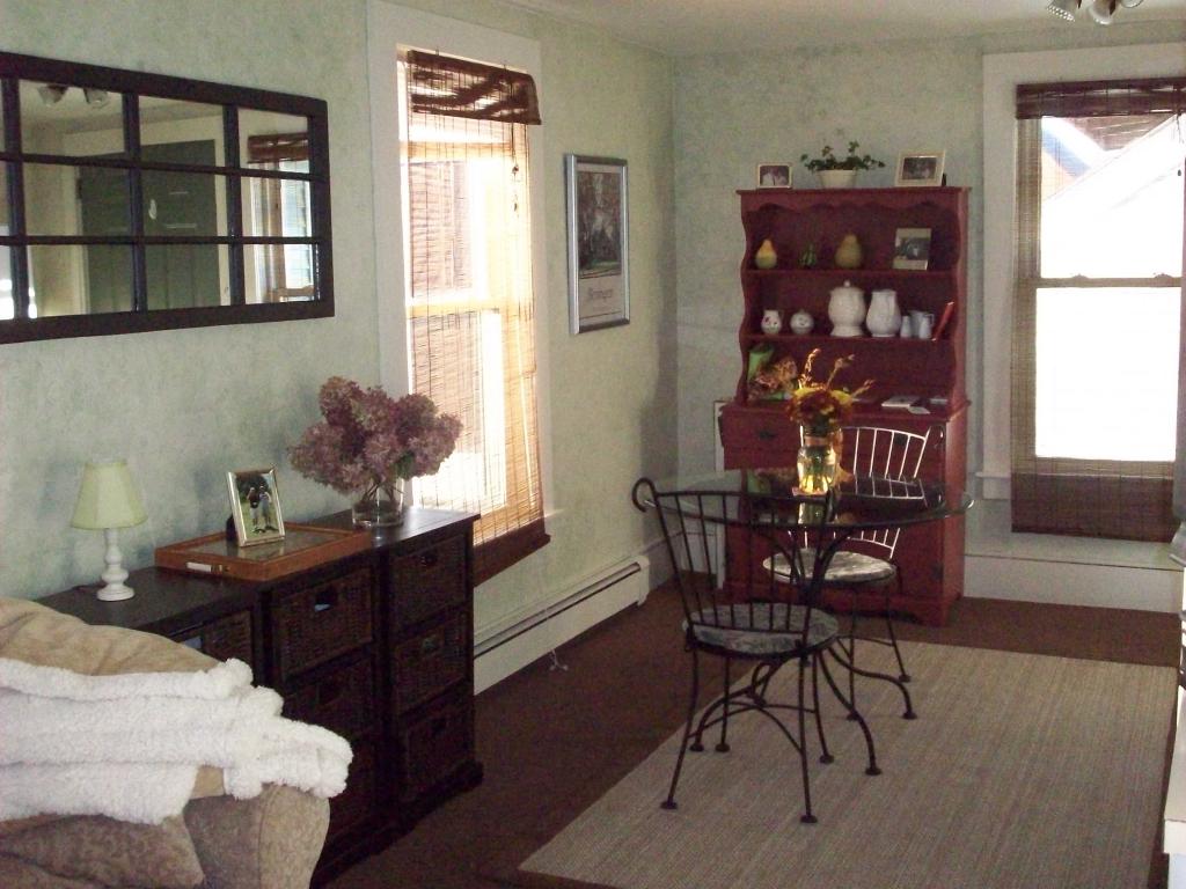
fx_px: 1268
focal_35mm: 37
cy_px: 444
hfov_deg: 50.1
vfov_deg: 38.7
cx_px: 593
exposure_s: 1/128
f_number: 2.8
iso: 800
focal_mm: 6.2
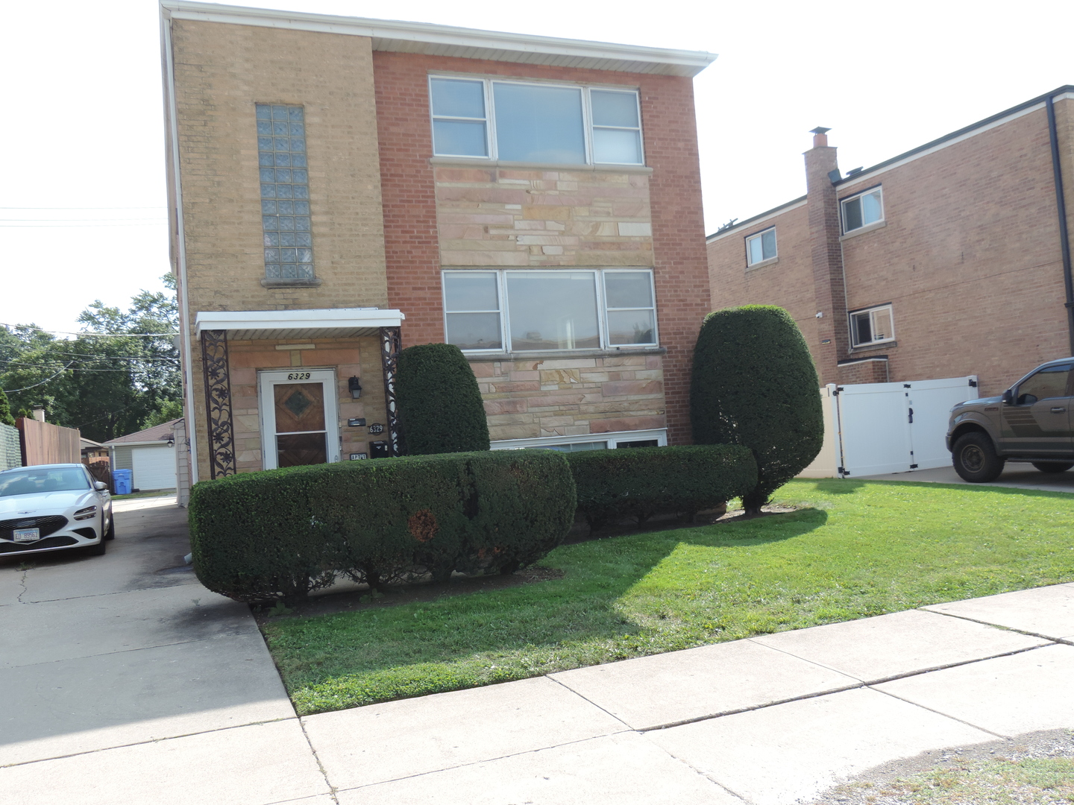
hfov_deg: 60.0
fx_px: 931
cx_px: 537
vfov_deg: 46.8
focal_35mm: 30
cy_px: 402
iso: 80
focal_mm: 5.3
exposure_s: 1/400
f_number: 3.1
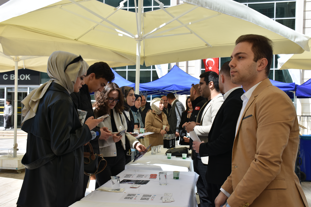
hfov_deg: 49.6
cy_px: 104
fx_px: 337
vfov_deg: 34.2
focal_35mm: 39
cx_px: 156
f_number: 8
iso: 200
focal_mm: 26
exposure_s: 1/500
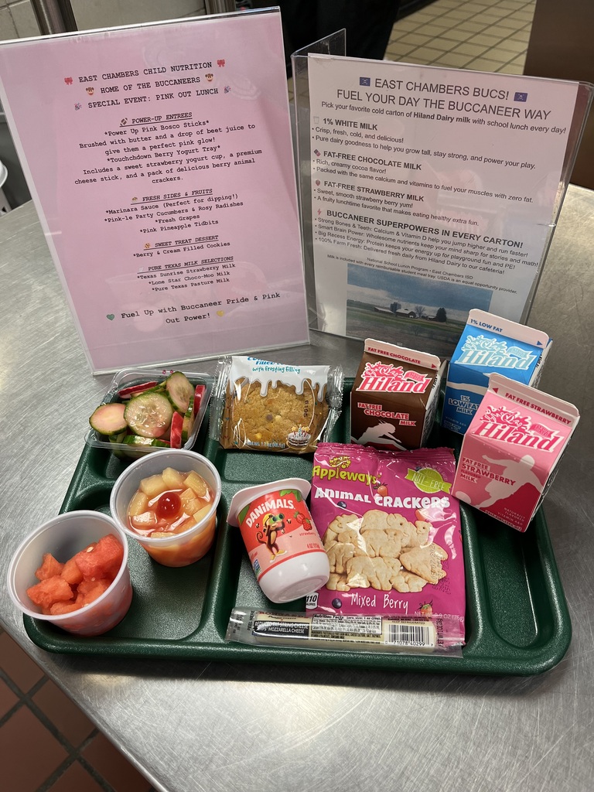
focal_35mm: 26
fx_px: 595
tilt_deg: -47.1
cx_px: 297
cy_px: 396
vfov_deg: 67.3
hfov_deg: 53.1
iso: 125
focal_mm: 5.1
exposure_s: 1/120
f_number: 1.6
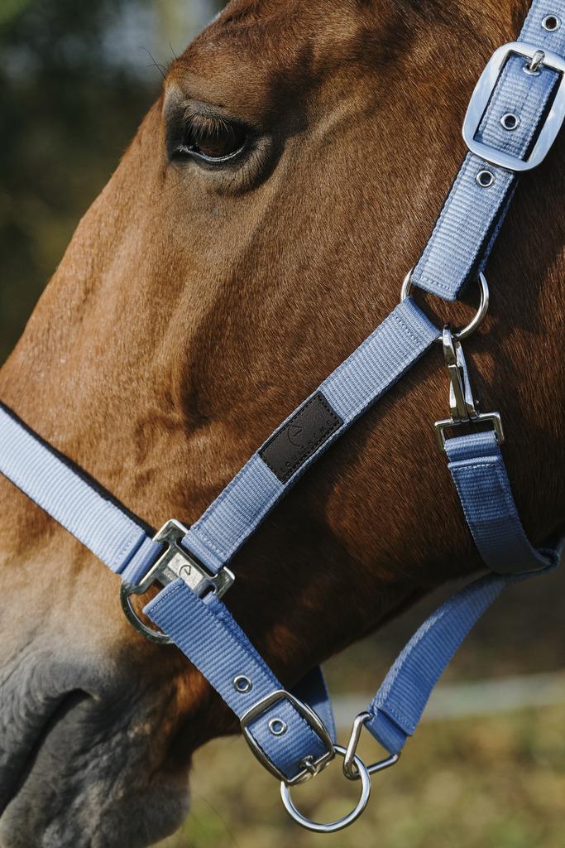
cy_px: 424
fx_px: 3271
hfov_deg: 9.9
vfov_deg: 14.8
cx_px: 282
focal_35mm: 139
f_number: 4.5
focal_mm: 92.4
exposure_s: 1/1600
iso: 800
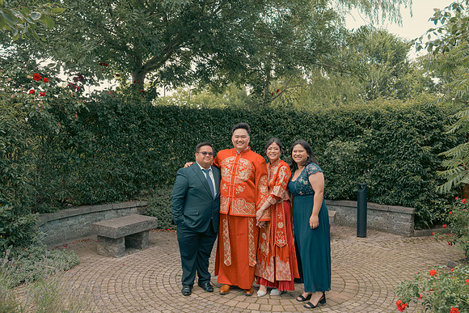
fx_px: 430
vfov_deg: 40.0
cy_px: 156
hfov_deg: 57.2
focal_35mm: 33
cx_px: 234
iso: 500
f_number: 5.6
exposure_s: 1/160
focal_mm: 33
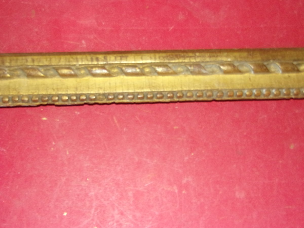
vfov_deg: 33.6
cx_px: 152
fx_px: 378
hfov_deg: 43.9
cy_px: 114
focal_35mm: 43
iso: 200
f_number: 4.1
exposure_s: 1/34
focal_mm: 7.8
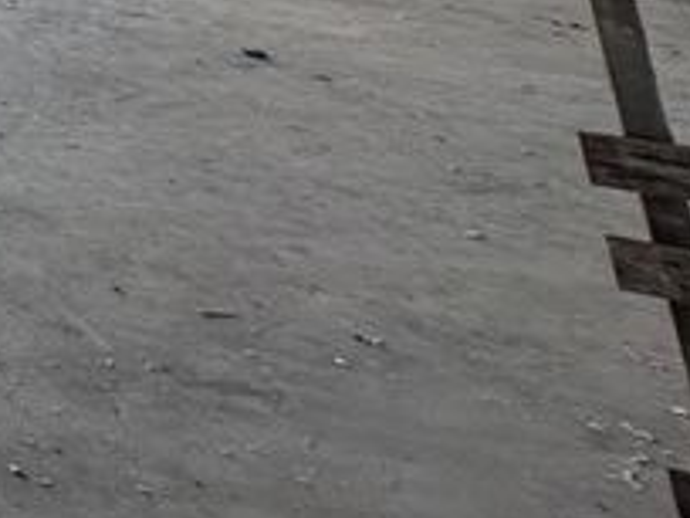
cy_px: -763
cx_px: -1147
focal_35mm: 76
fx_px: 1515
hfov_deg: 13.4
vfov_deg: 13.5
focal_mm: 2.22
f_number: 2.2
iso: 50
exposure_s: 1/99
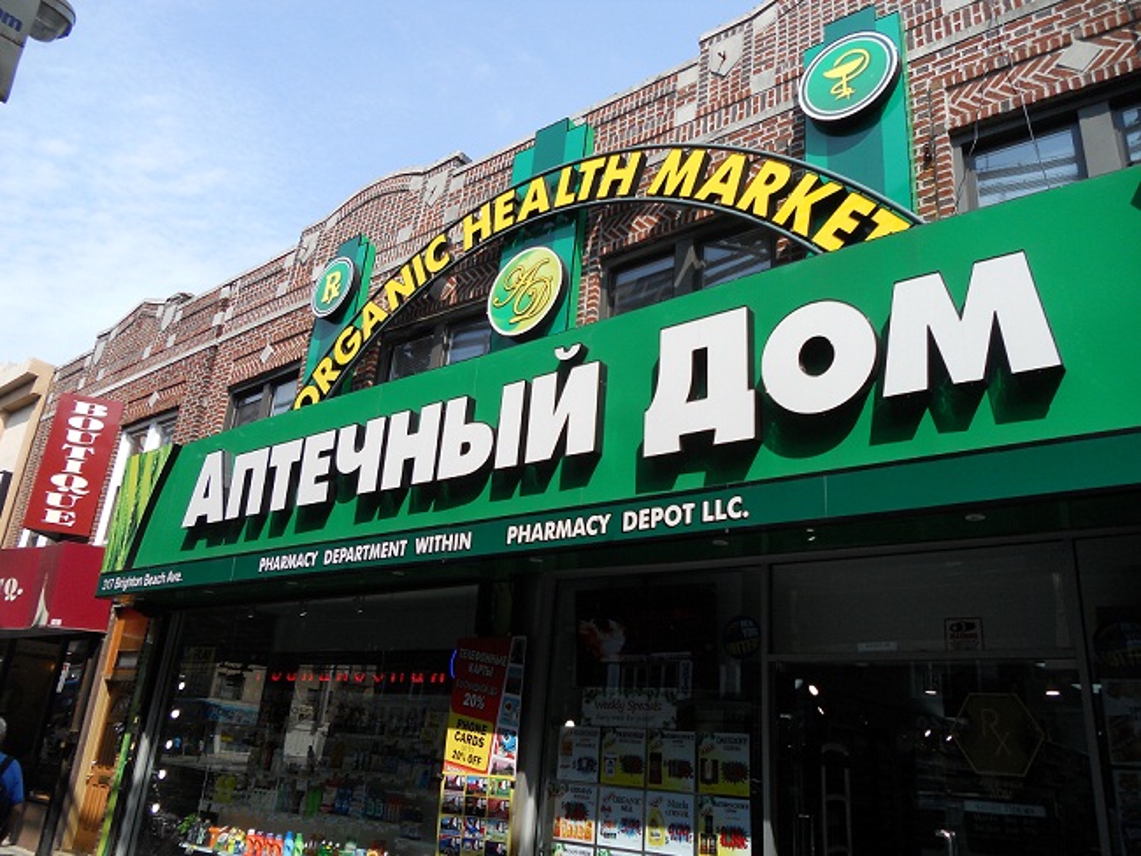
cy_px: 428
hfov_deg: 65.3
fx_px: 890
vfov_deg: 51.4
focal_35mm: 27
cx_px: 570
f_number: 3.2
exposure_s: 1/800
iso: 80
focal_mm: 4.9
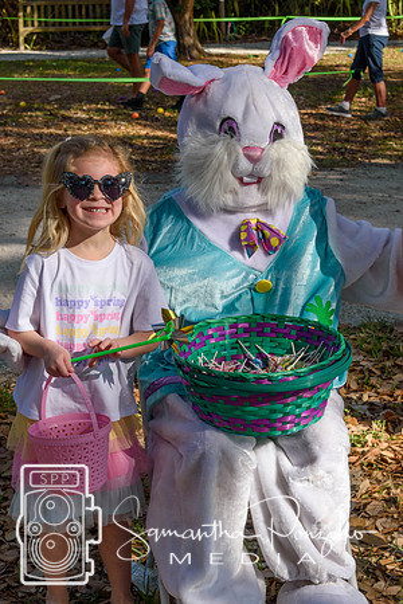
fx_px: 1385
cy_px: 302
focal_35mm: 82
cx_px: 202
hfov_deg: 16.6
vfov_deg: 24.6
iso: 200
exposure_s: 1/400
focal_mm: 55
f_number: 10
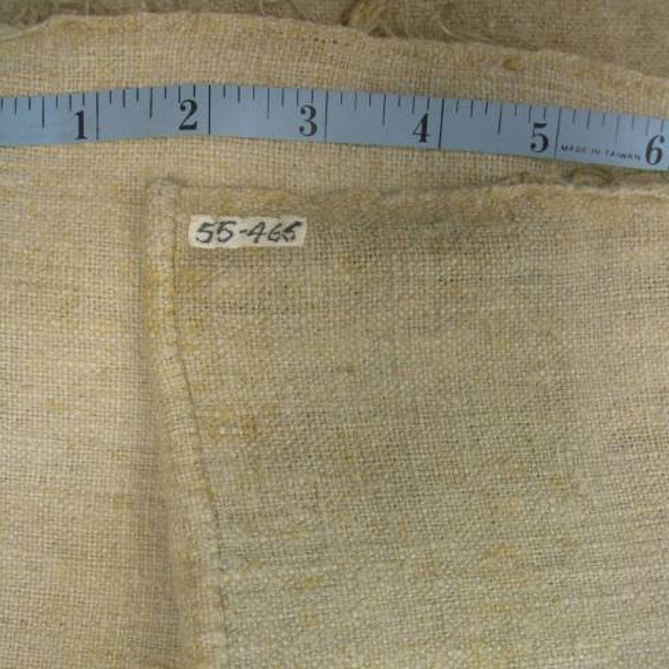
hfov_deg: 36.8
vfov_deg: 36.4
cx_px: 341
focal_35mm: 46
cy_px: 447
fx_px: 1006
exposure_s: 1/9.9
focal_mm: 7.8
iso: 50
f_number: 2.8
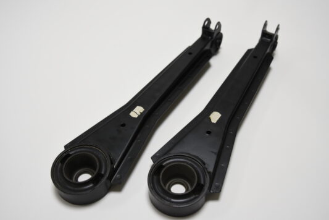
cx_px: 164
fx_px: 329
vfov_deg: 36.9
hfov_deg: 53.1
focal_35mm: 36
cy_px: 110
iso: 320
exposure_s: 1/100
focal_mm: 24
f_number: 2.8
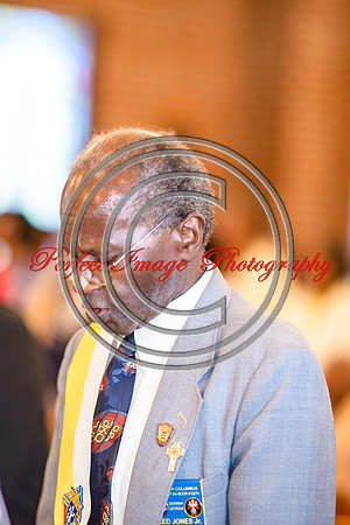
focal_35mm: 163
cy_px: 252
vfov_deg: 12.6
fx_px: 2383
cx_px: 97
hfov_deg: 8.4
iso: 360
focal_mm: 105
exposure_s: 1/100
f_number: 1.6
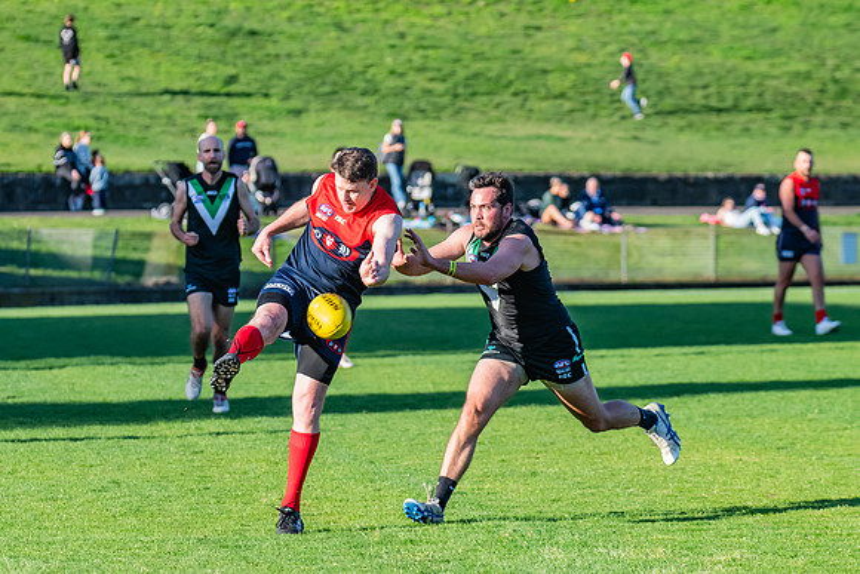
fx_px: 6624
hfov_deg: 7.4
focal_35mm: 277
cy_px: 277
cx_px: 362
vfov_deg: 5.0
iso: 800
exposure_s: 1/1600
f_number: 6.3
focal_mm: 190
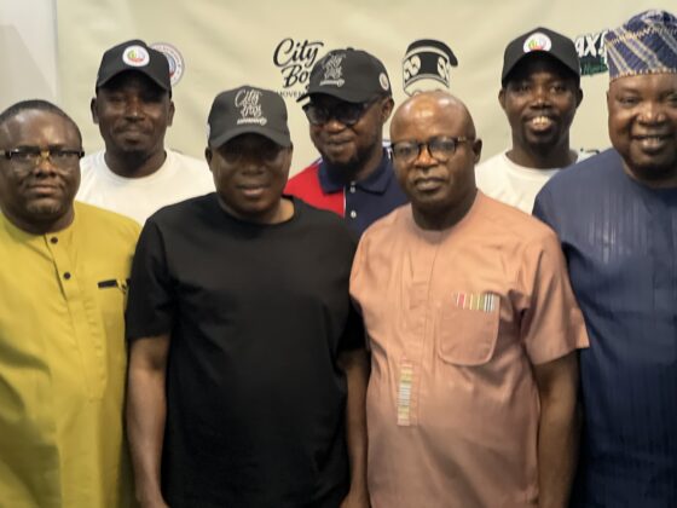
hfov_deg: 25.3
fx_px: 1506
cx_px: 338
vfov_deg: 19.1
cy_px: 254
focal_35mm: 77
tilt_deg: -5.5
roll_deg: +0.9
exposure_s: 1/50
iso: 500
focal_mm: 9
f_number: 2.8
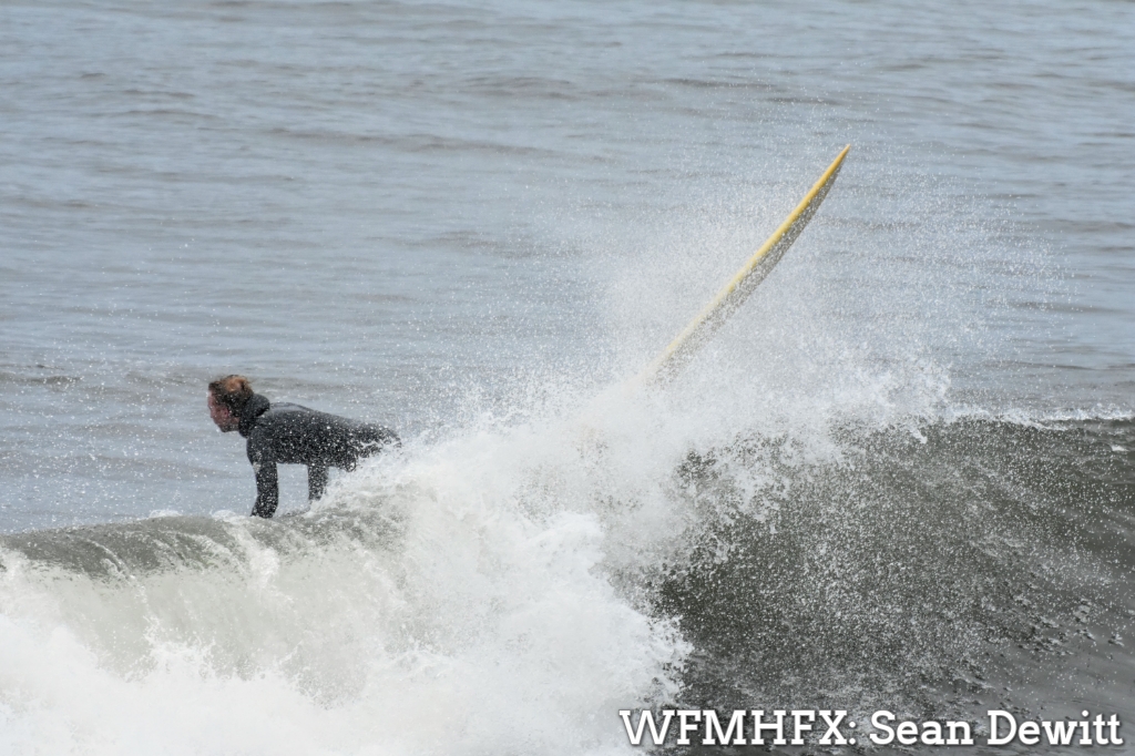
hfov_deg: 4.6
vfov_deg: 3.1
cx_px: 568
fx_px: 14182
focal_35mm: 450
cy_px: 378
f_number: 8
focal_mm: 300
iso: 2500
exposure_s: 1/3200
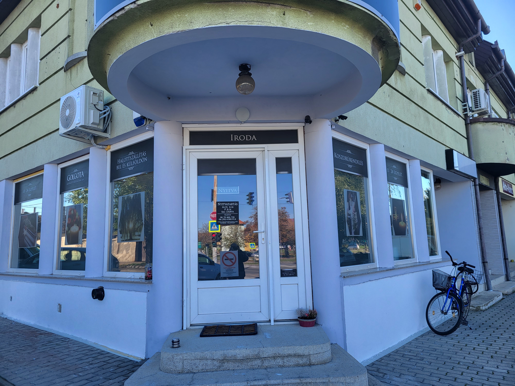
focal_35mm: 26
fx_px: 387
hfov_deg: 67.3
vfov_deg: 53.1
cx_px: 258
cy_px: 193
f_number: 1.8
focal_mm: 5.4
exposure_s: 1/484
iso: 40
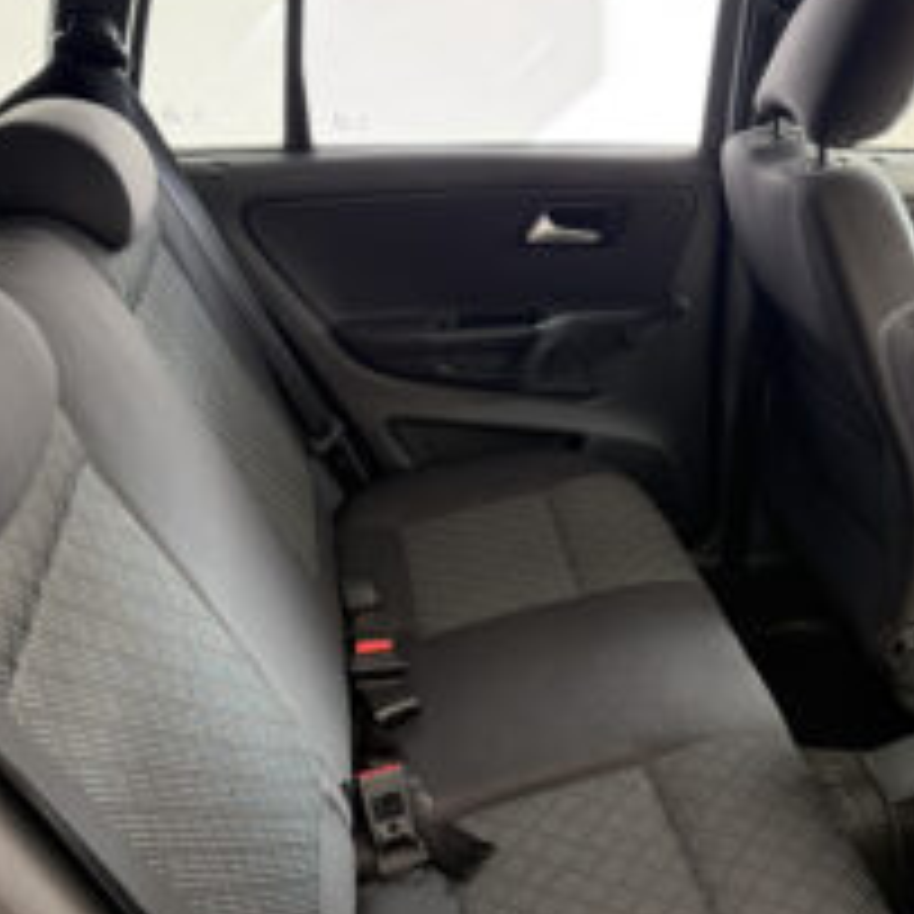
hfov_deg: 42.5
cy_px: 592
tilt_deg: -32.4
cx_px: 572
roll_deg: -0.3
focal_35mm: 39
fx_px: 1165
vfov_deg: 42.4
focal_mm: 6.76
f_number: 1.78
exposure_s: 1/72
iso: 200
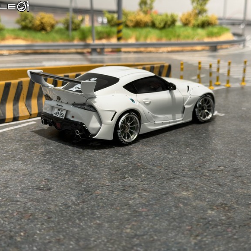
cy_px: 125
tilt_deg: -16.9
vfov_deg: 30.0
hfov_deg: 30.0
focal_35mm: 57
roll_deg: -1.3
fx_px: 468
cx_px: 136
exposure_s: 1/60
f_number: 1.78
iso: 125
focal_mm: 6.76
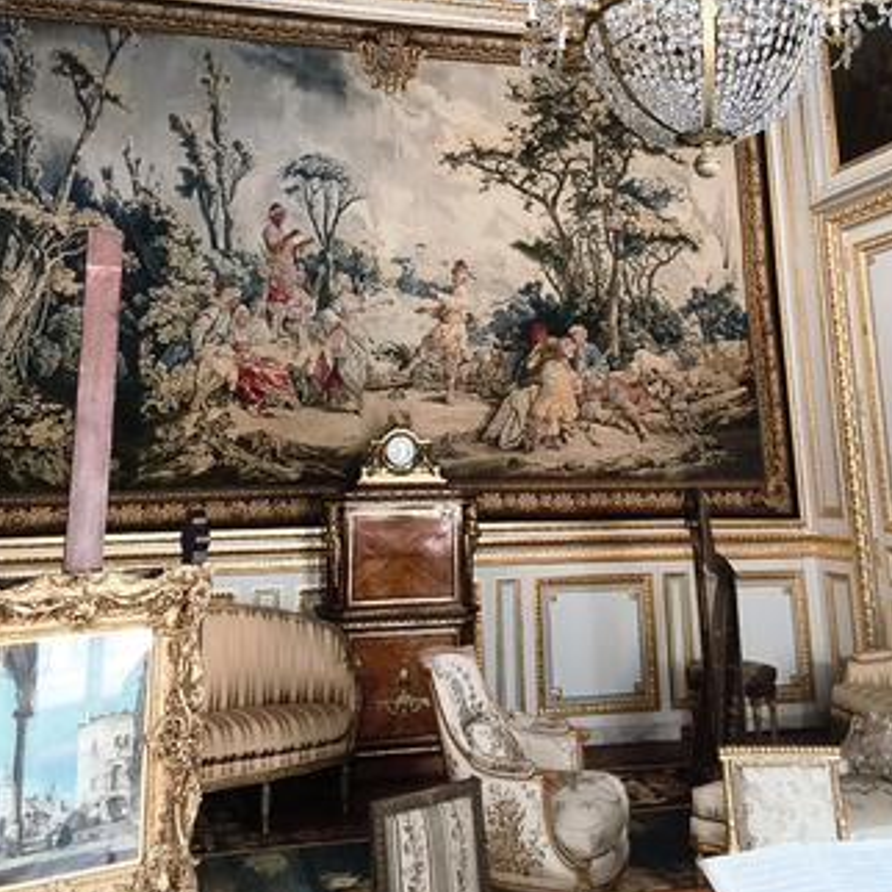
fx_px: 962
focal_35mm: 33
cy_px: 259
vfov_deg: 48.4
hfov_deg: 49.7
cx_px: 432
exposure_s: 1/33.3
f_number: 2.2
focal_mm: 1.65
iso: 320
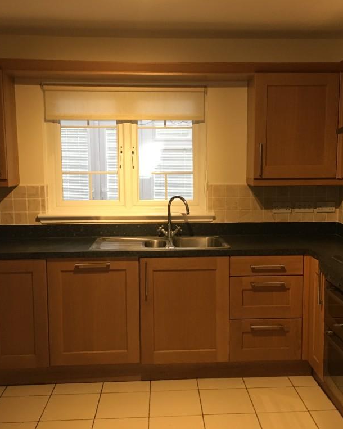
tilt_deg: -6.3
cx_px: 191
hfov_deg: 39.1
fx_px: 482
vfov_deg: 47.9
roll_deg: +0.0
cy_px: 215
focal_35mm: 38
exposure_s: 1/33
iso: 160
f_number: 2.2
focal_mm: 4.15
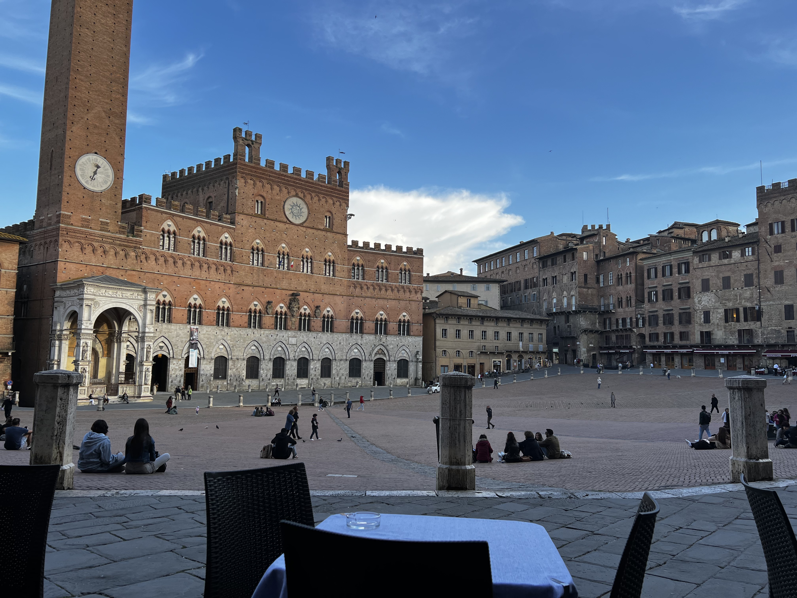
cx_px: 398
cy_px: 299
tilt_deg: +5.7
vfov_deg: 53.1
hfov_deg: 67.3
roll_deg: -1.0
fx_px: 599
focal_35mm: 26
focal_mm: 5.7
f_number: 1.5
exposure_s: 1/1159
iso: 50
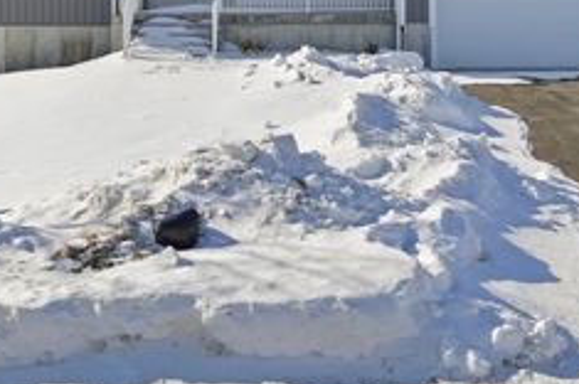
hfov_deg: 30.5
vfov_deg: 20.1
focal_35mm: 66
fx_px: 1060
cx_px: 227
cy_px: 38
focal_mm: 31
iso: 250
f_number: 9
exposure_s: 1/2000
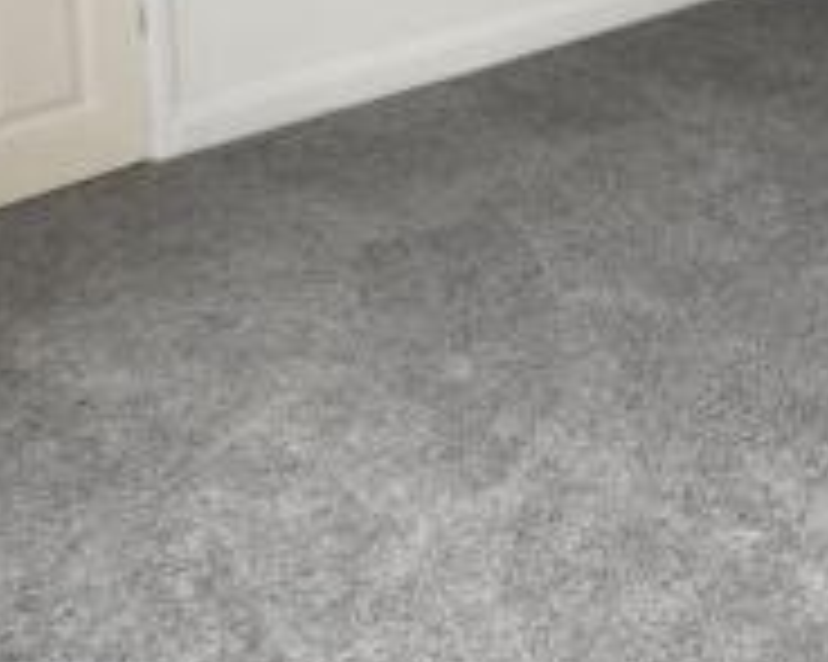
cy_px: -304
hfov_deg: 25.2
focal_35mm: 62
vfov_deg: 21.1
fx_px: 1519
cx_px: 1145
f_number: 2.8
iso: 200
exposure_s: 1/60
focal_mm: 3.6
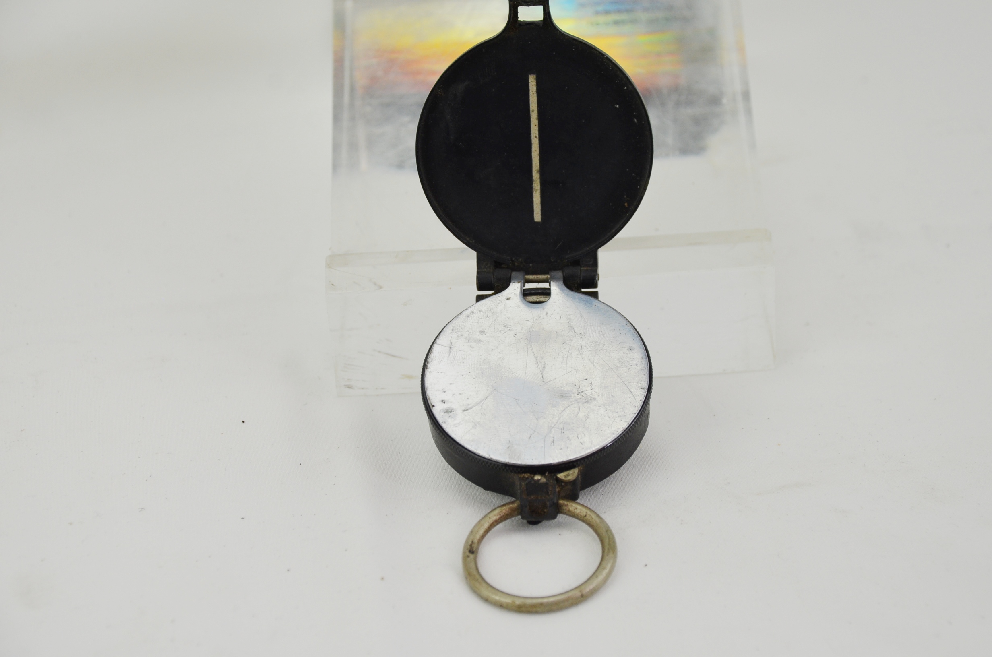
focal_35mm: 105
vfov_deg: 13.0
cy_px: 328
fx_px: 2887
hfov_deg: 19.5
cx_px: 496
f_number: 5.3
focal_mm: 70
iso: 560
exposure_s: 1/250
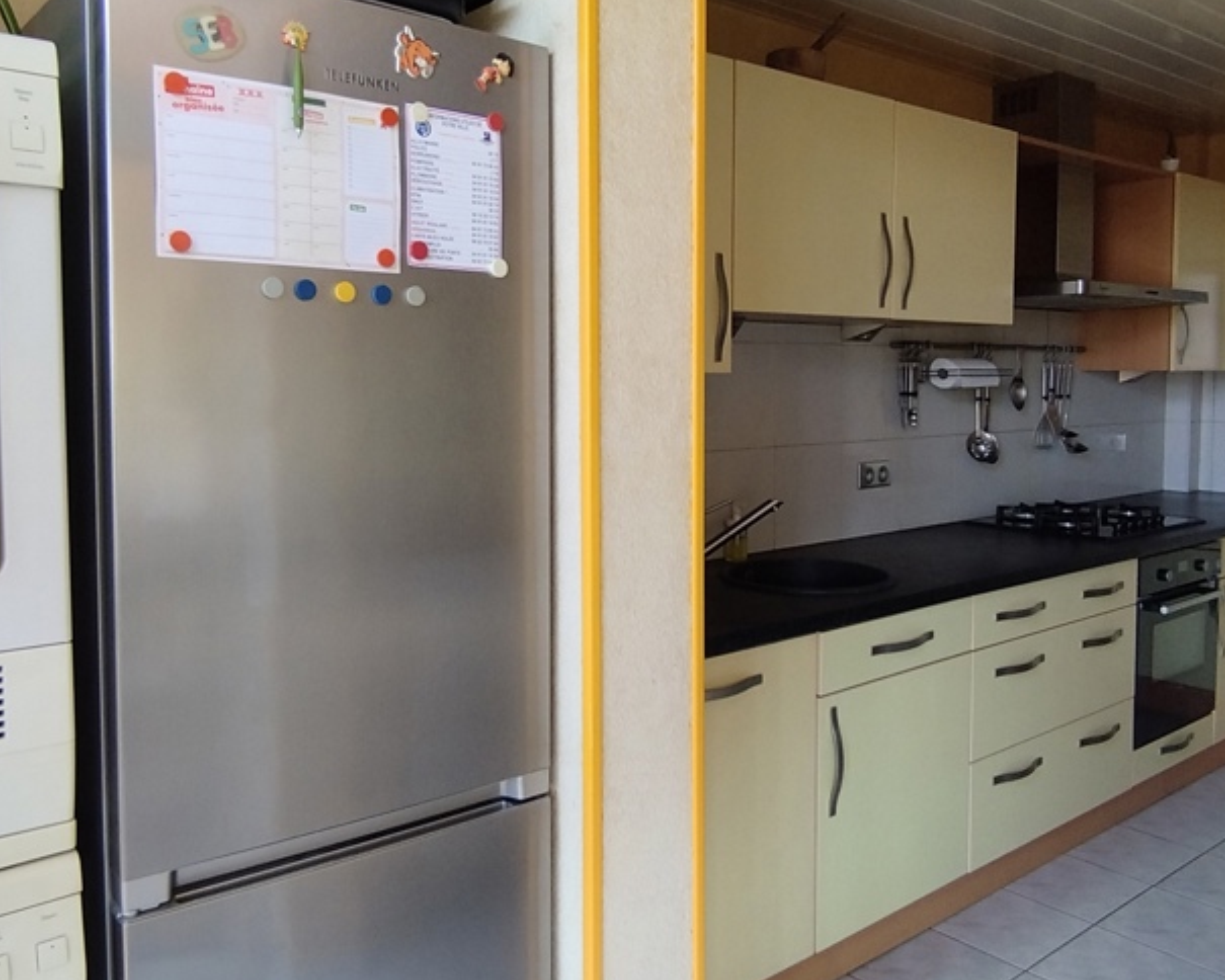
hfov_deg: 57.1
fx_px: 1124
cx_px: 668
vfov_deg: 47.0
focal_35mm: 31
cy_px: 423
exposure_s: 1/33.3
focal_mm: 1.65
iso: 70
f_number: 2.2
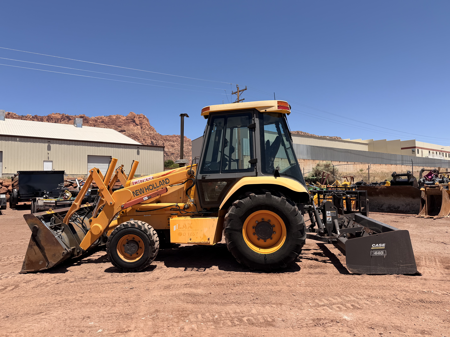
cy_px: 168
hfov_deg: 71.6
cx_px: 225
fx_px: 312
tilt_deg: +2.2
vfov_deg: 56.8
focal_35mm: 24
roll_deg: +1.2
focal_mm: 6.76
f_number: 1.78
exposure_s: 1/4673
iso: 80
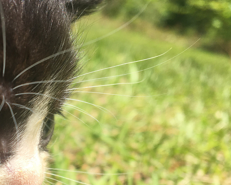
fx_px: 369
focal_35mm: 54
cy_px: 155
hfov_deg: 33.2
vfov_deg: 27.4
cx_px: 29
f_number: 2.2
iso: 25
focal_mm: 4.15
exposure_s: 1/927
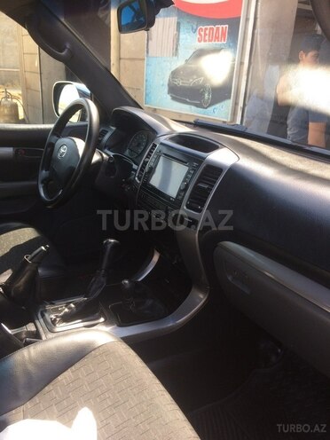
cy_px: 220
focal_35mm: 29
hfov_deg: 48.2
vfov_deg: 61.7
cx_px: 165
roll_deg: -5.5
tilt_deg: -22.3
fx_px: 369
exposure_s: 1/193
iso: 32
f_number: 2.2
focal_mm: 4.15
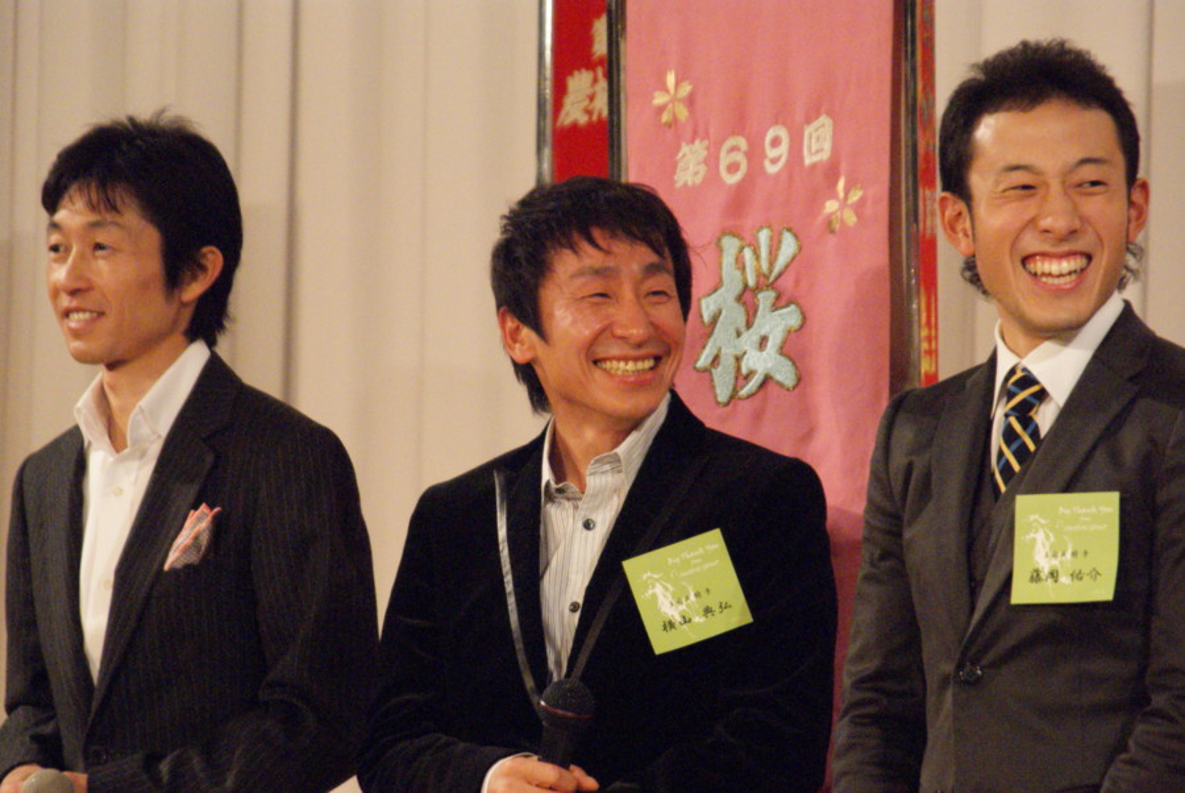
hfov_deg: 8.6
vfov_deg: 5.7
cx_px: 592
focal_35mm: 240
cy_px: 396
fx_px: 7907
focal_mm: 160
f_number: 6.3
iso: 3200
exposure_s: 1/160
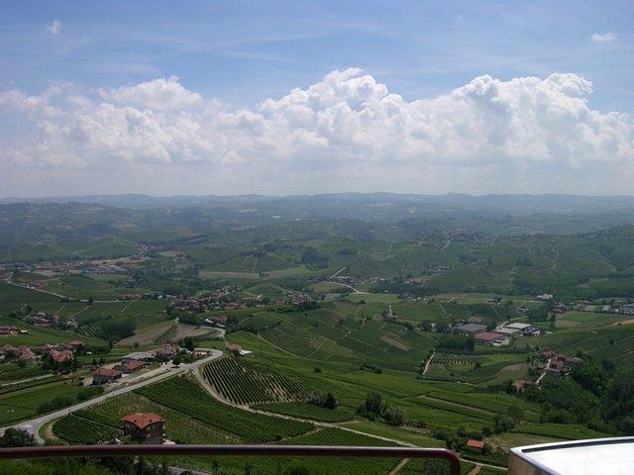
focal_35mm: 35
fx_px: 641
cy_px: 238
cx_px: 317
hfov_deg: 52.6
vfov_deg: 40.7
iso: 50
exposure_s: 1/305
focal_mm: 8.9
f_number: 7.1
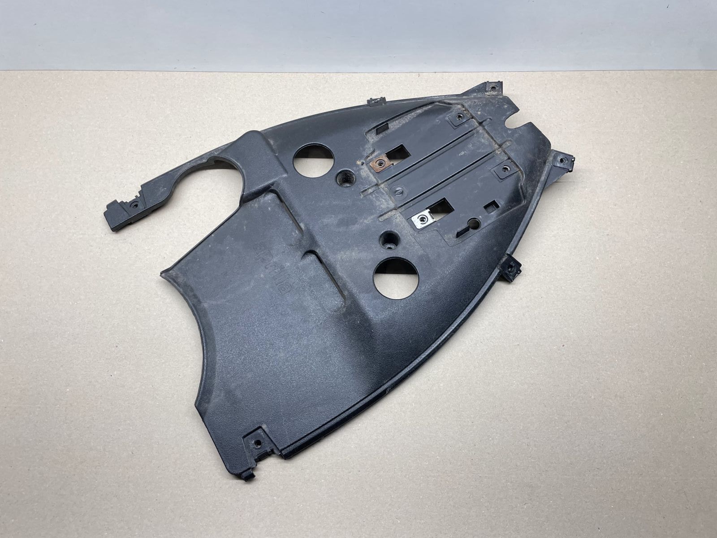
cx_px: 358
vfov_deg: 53.1
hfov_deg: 67.3
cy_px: 269
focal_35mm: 26
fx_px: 539
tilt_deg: -65.6
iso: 80
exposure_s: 1/100
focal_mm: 4.2
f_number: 1.6
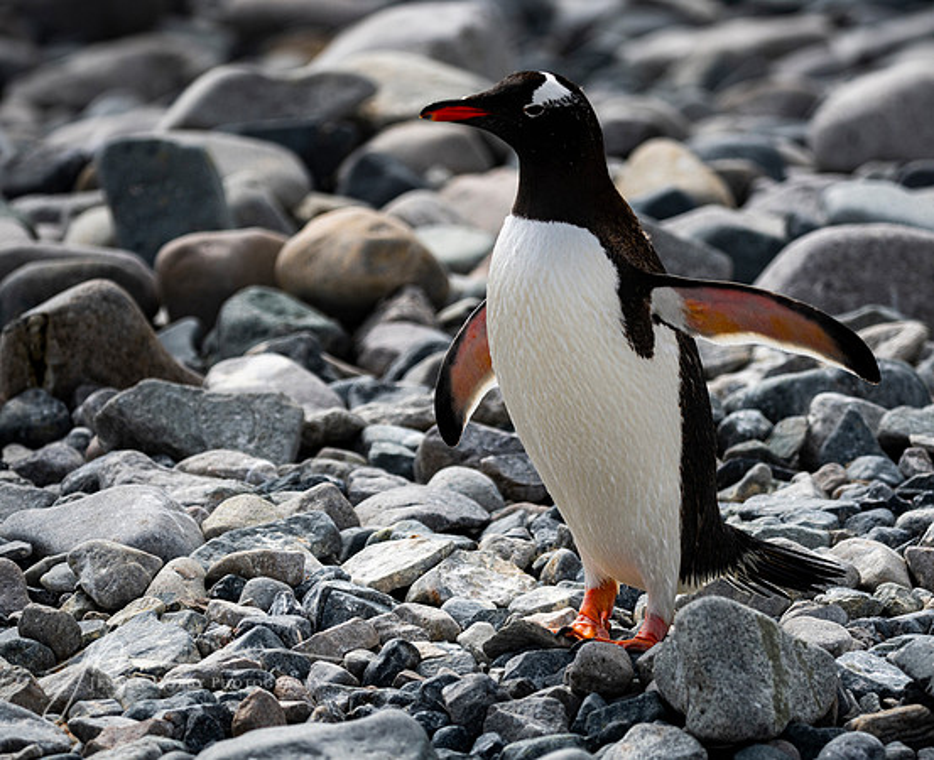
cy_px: 380
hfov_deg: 6.3
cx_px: 570
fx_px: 8546
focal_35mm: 307
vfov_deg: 5.1
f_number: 6.3
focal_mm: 270
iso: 200
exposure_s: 1/500
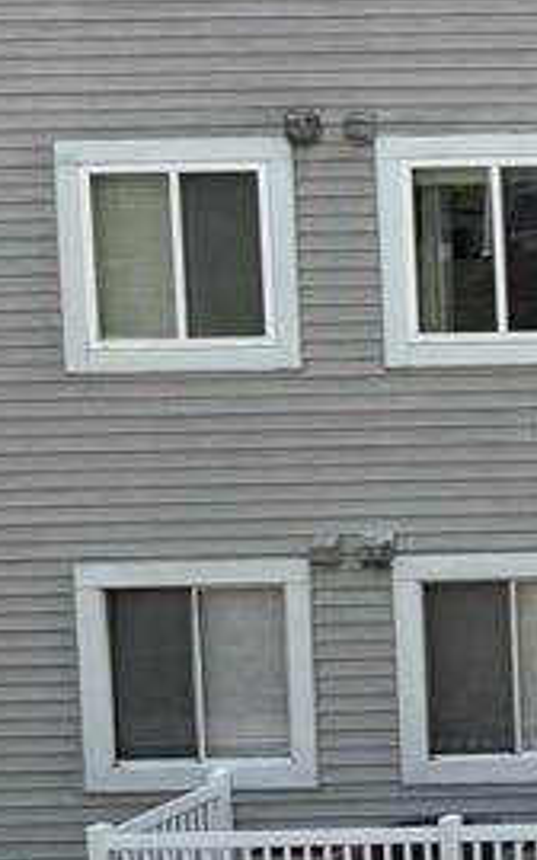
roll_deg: +1.3
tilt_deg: -4.2
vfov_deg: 21.4
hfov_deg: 10.8
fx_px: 2273
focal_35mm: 97
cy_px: 364
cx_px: 1413
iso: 80
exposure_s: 1/3584
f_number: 1.78
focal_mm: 6.76
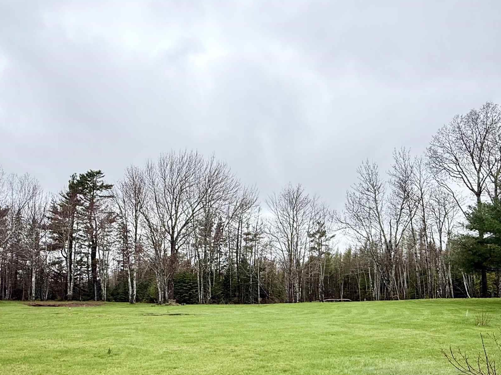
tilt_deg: +3.7
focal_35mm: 27
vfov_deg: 49.6
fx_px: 391
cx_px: 244
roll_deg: +0.1
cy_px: 273
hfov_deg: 65.3
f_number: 2.2
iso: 50
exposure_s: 1/651
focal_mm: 2.22
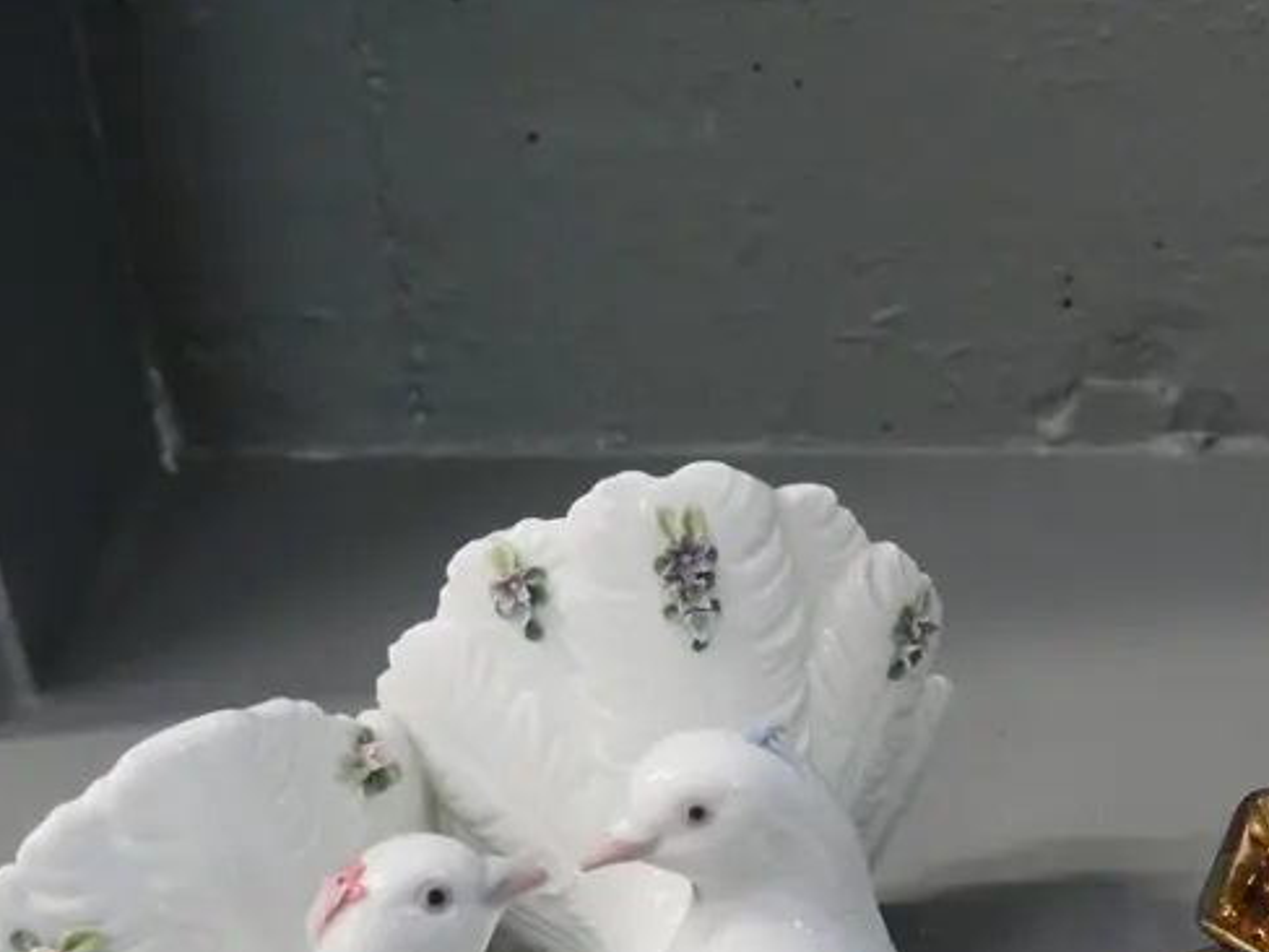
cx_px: 1157
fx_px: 2310
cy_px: 991
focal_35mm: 63
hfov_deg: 29.4
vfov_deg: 22.3
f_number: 4.6
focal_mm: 15
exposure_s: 1/200
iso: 3200
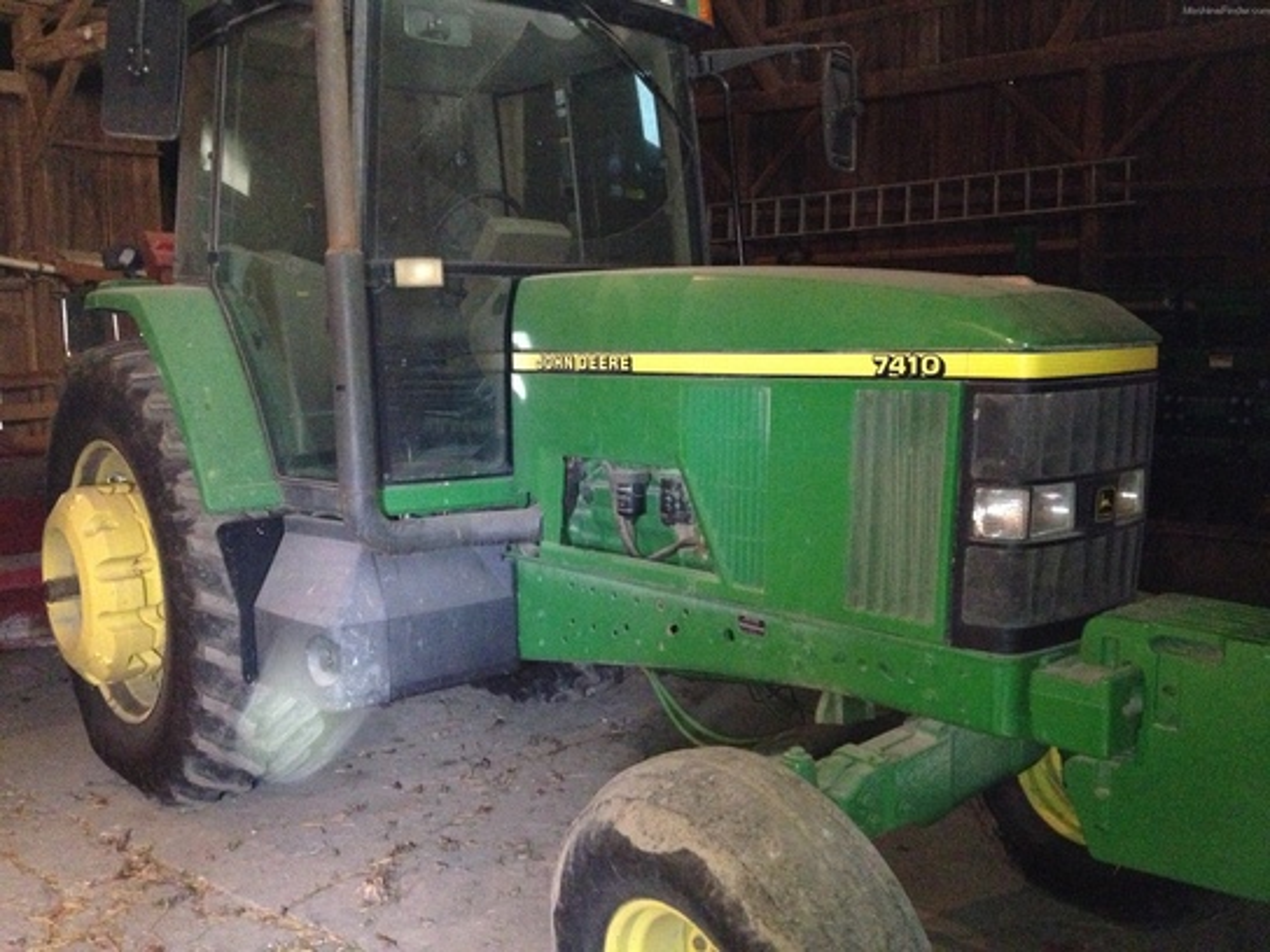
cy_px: 476
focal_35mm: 35
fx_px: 1284
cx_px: 635
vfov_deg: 40.7
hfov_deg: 52.6
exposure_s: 1/16
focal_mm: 4.28
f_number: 2.4
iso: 800
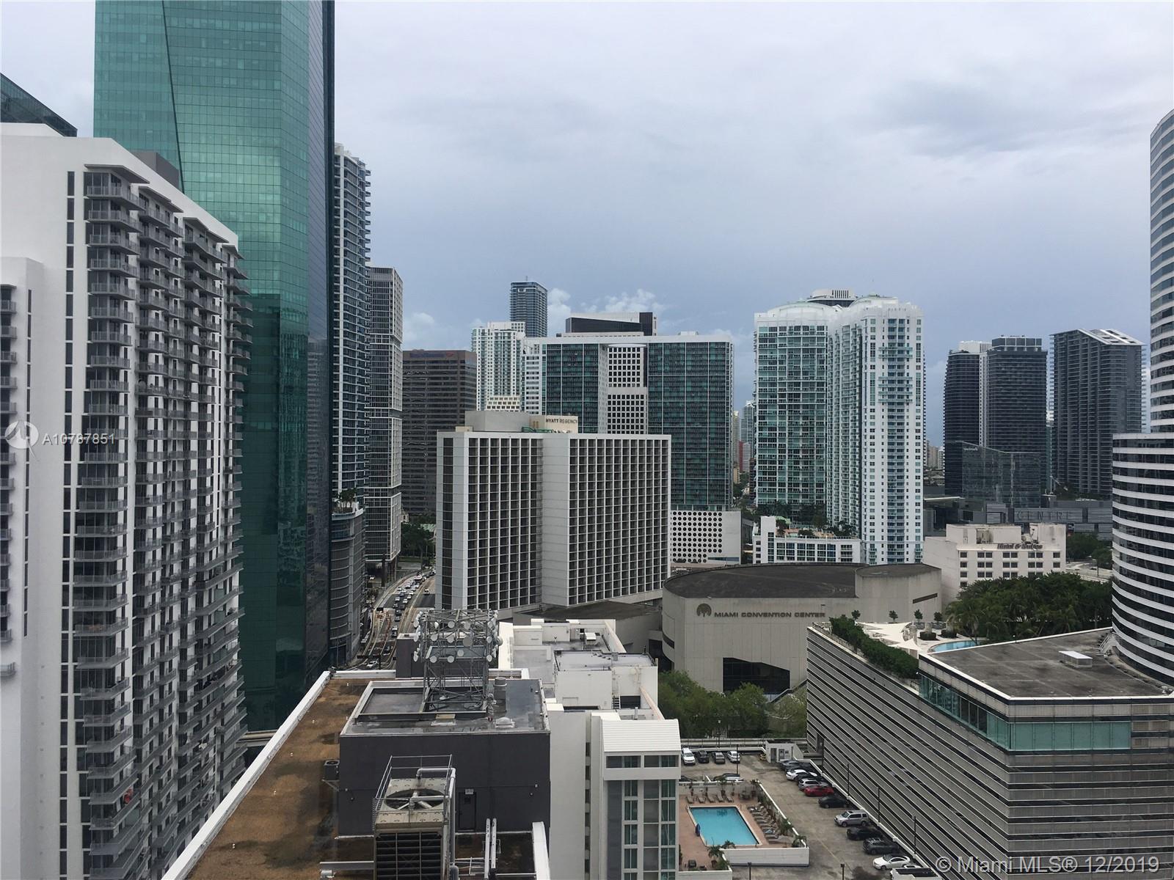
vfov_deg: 48.2
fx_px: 984
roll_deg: -0.5
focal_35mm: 29
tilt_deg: +2.8
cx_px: 587
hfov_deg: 61.7
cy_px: 440
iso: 25
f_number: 2.2
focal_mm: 4.15
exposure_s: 1/2262
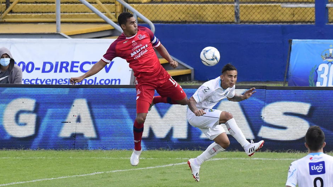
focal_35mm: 473
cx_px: 166
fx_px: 4176
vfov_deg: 2.6
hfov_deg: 4.6
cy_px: 81
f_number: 8
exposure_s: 1/2000
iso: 1600
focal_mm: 300
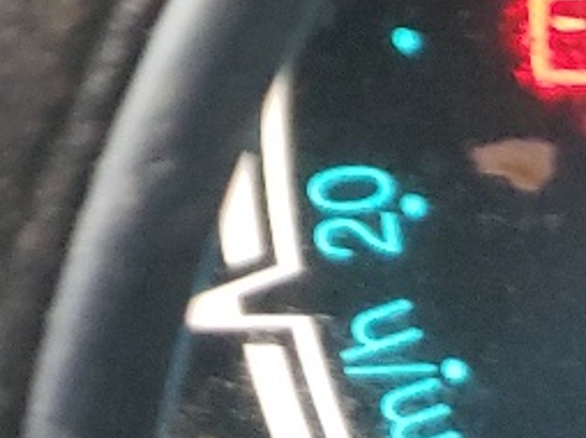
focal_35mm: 164
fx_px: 2774
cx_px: -923
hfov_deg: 10.1
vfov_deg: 7.7
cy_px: -922
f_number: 1.5
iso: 182
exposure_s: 1/50
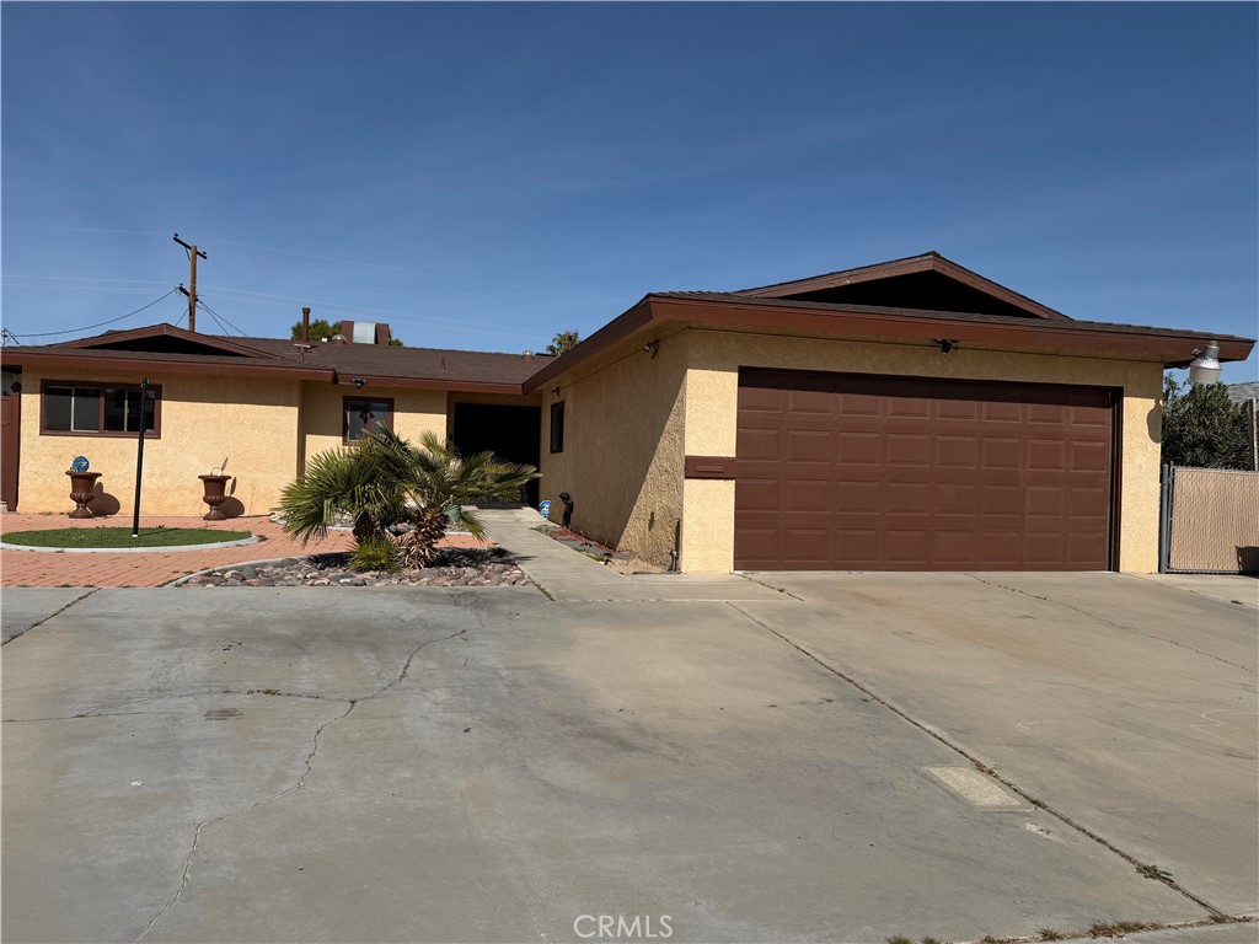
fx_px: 873
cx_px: 630
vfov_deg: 56.8
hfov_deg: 71.6
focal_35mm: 24
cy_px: 472
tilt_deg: +0.3
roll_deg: -0.9
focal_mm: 6.76
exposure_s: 1/10309
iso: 100
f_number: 1.78
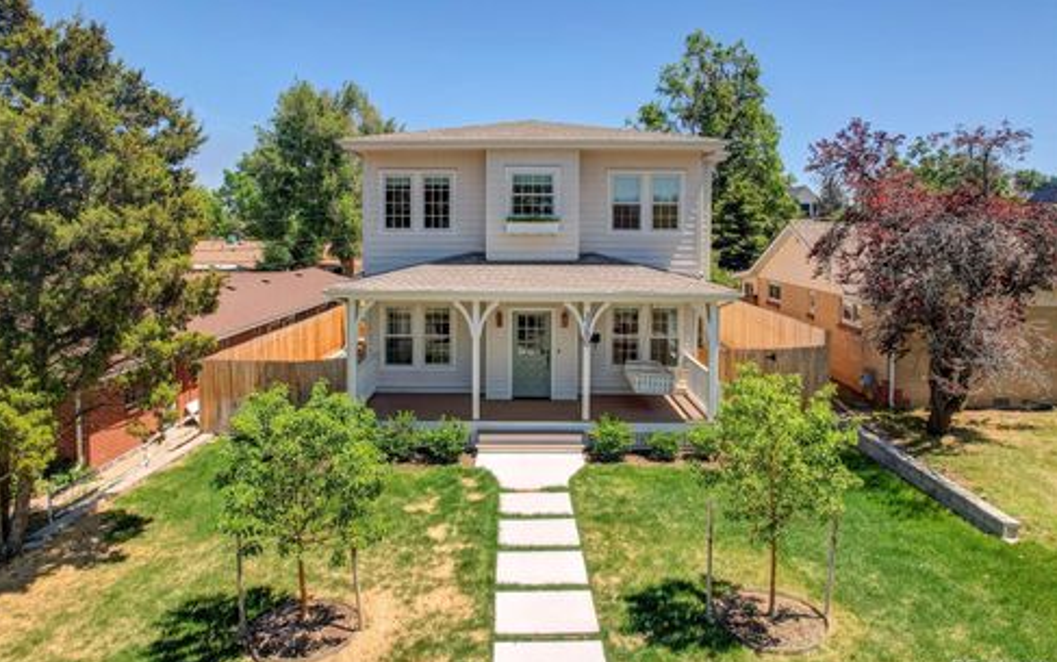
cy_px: 320
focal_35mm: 23
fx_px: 663
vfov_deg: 53.1
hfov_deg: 77.1
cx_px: 519
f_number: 2.8
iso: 100
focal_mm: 8.4
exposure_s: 1/120
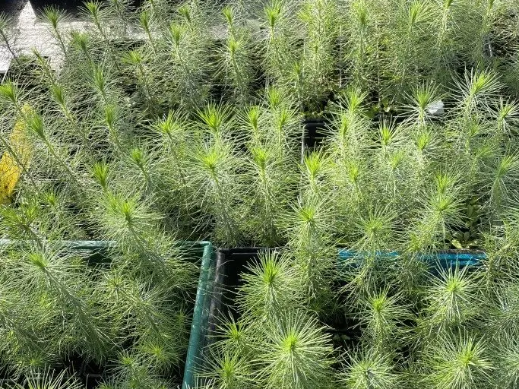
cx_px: 303
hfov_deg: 47.7
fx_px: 585
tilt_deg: -58.2
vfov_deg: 36.5
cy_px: 248
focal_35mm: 39
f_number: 1.6
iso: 32
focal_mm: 4.2
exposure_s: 1/278
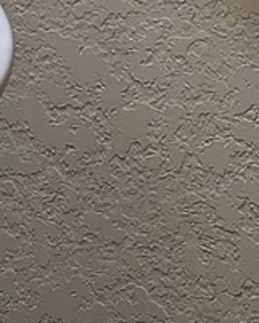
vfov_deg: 10.0
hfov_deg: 8.4
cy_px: -464
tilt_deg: -8.7
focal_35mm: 168
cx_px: -378
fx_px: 1609
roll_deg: +0.4
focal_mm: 6.86
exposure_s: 1/120
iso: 160
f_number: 1.78
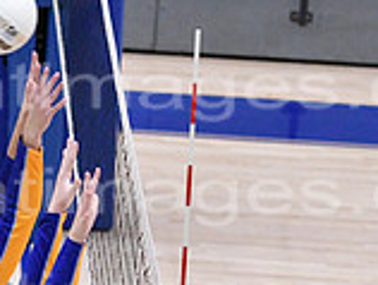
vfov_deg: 3.3
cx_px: 10
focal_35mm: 454
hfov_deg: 4.4
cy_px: 459
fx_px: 4965
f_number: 3.2
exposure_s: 1/1000
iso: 6400
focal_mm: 86
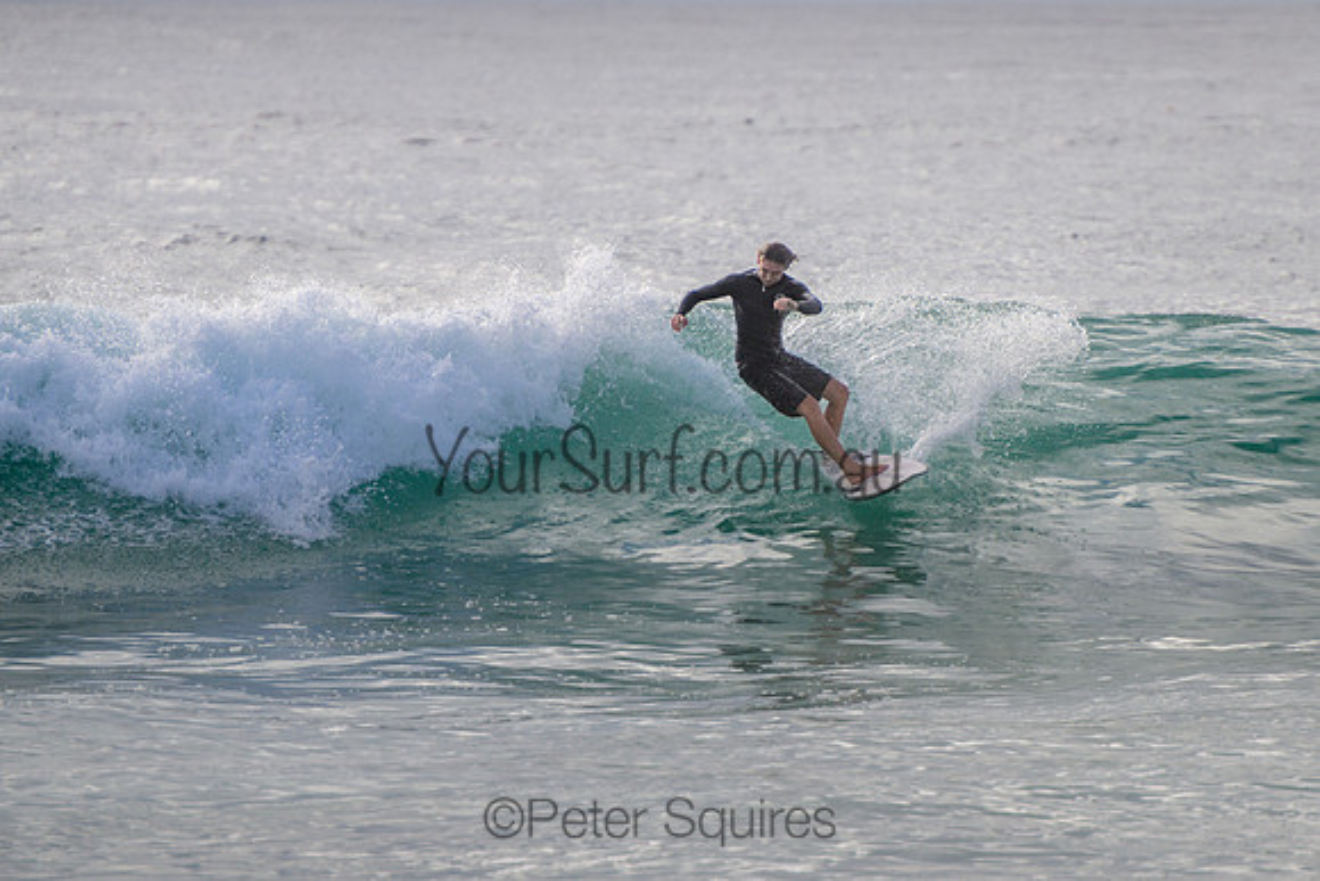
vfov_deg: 2.5
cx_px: 904
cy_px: 391
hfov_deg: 3.7
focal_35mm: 550
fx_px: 20177
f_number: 5.6
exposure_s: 1/2000
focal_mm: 400
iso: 220
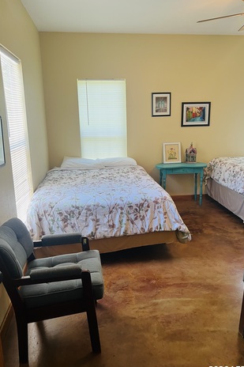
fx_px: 285
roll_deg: +1.4
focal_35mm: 28
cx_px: 130
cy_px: 184
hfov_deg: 46.3
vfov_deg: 65.5
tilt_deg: -13.1
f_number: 1.5
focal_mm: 5.7
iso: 80
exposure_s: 1/60
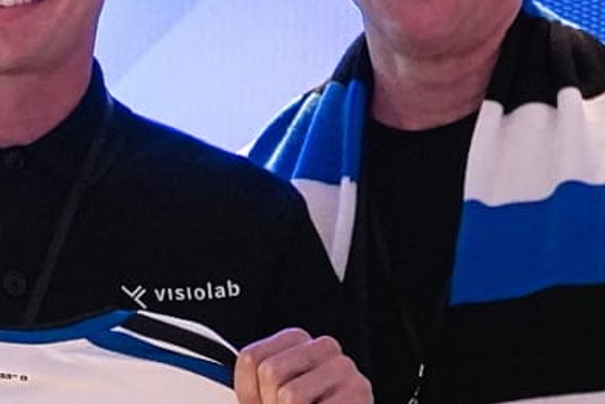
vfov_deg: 8.6
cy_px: 535
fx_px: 2662
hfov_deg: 12.8
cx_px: -29
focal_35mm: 158
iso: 2000
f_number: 4
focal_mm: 23
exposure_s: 1/40
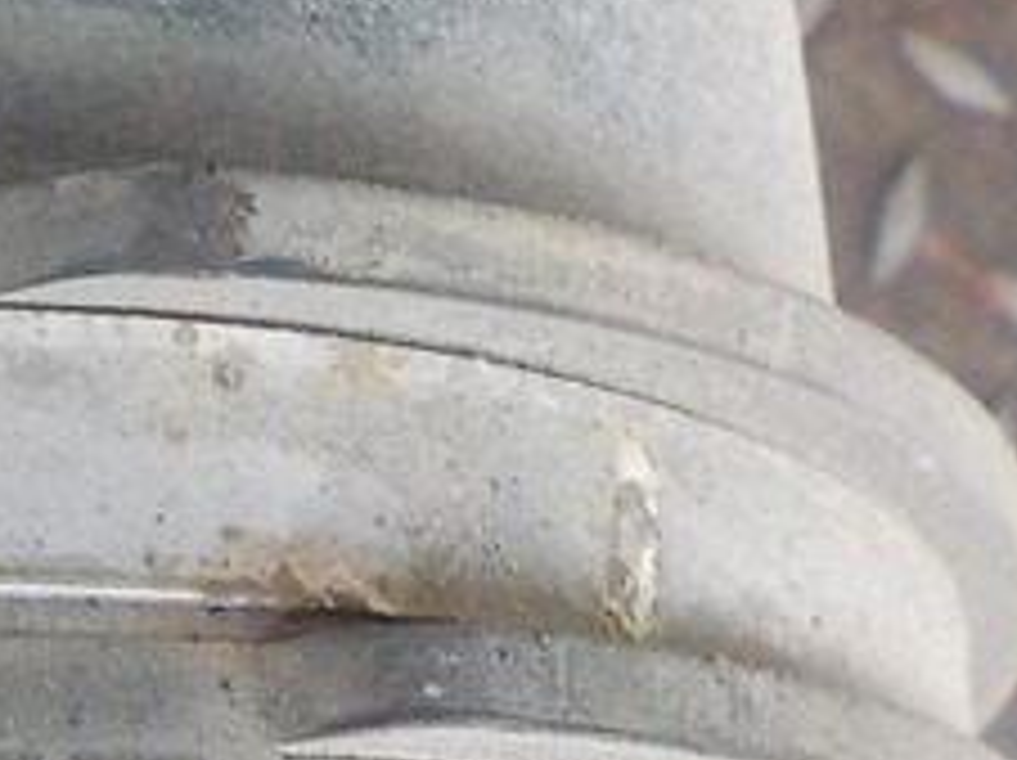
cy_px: 1048
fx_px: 2495
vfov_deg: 16.2
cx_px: -382
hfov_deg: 20.6
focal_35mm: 85
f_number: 3.3
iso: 400
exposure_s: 1/30
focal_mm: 4.1
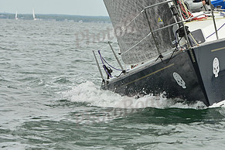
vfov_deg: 4.6
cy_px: 58
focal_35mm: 299
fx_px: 1869
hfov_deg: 6.9
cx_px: 223
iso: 320
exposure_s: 1/1600
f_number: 7.1
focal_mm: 150
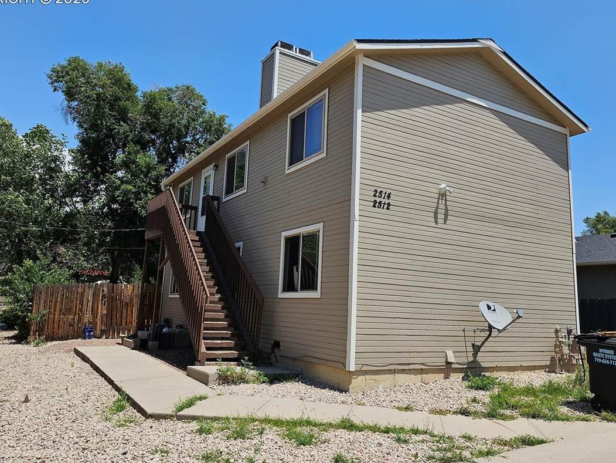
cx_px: 323
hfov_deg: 63.4
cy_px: 221
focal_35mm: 28
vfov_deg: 49.8
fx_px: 498
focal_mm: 6.3
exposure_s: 1/986
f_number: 1.7
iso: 10
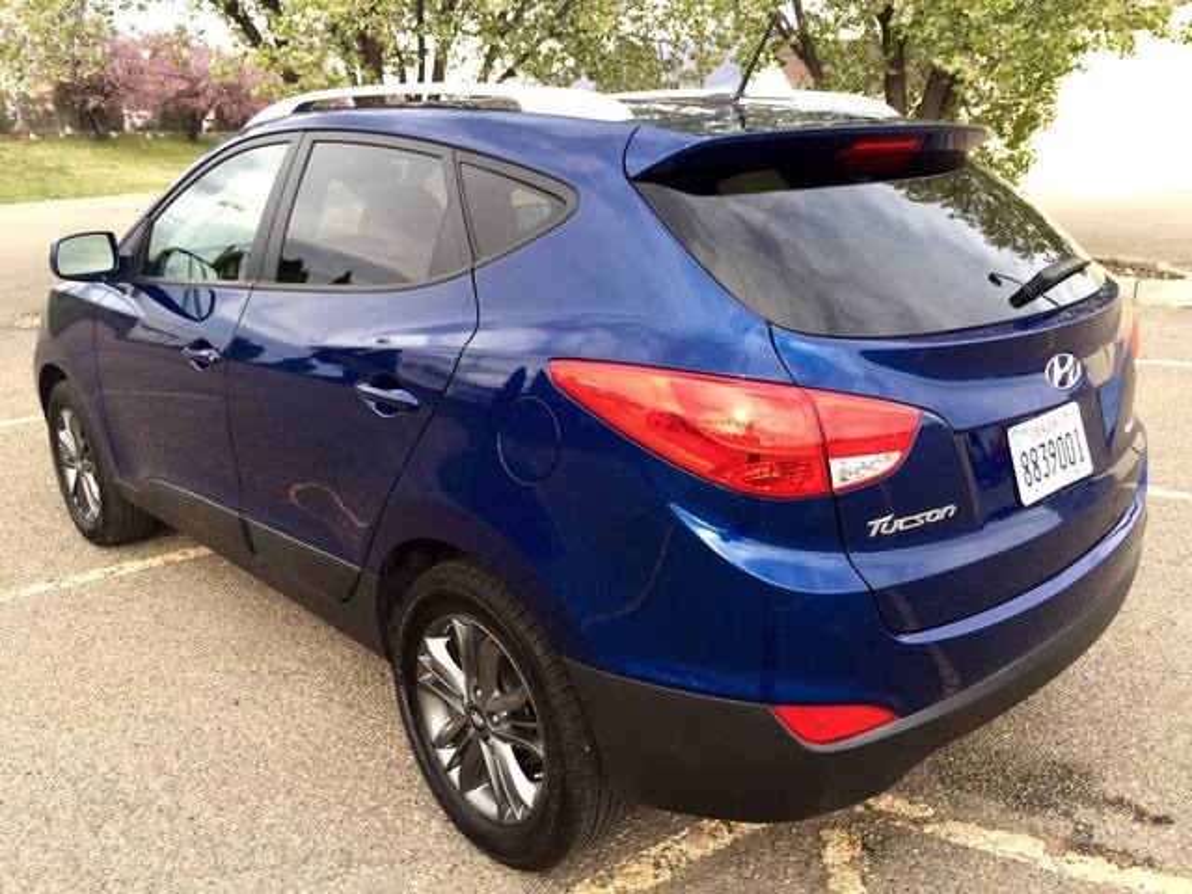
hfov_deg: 61.7
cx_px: 596
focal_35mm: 29
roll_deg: +0.5
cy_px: 447
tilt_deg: -15.4
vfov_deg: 48.2
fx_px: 999
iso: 32
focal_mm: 4.15
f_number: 2.2
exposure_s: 1/137
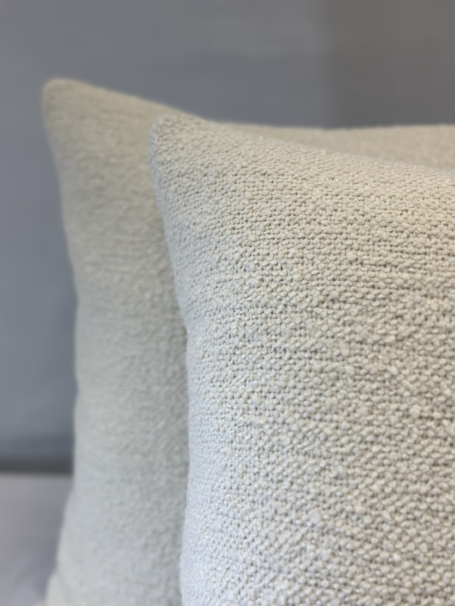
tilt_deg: -17.1
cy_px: 303
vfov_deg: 39.7
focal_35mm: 48
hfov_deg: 30.3
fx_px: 841
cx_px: 228
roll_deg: -0.6
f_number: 1.78
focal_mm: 6.86
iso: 80
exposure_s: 1/456
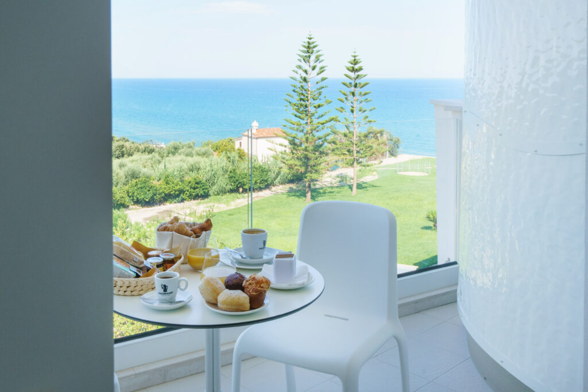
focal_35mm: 36
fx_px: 588
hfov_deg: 53.1
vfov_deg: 36.9
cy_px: 196
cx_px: 294
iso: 800
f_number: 16
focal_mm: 24
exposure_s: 1/160
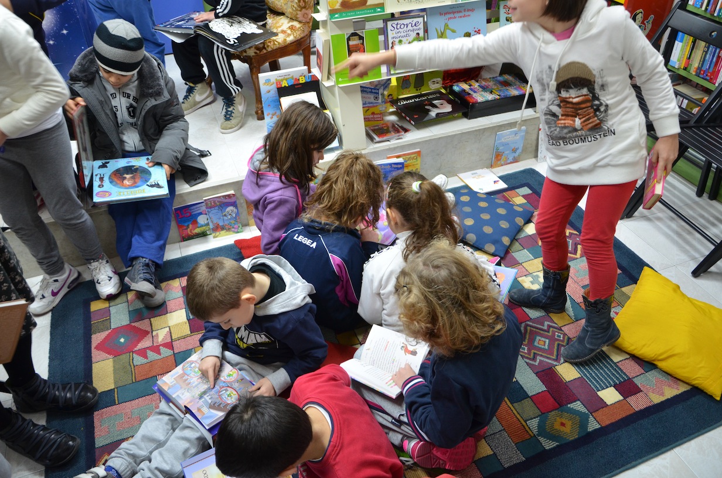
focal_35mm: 27
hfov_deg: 67.5
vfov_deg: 47.7
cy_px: 239
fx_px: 540
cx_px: 361
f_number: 4
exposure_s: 1/60
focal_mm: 18
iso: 800
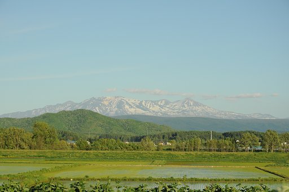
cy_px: 96
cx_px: 144
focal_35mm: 105
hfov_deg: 19.5
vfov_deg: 13.0
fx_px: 842
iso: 400
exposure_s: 1/1250
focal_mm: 70
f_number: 9
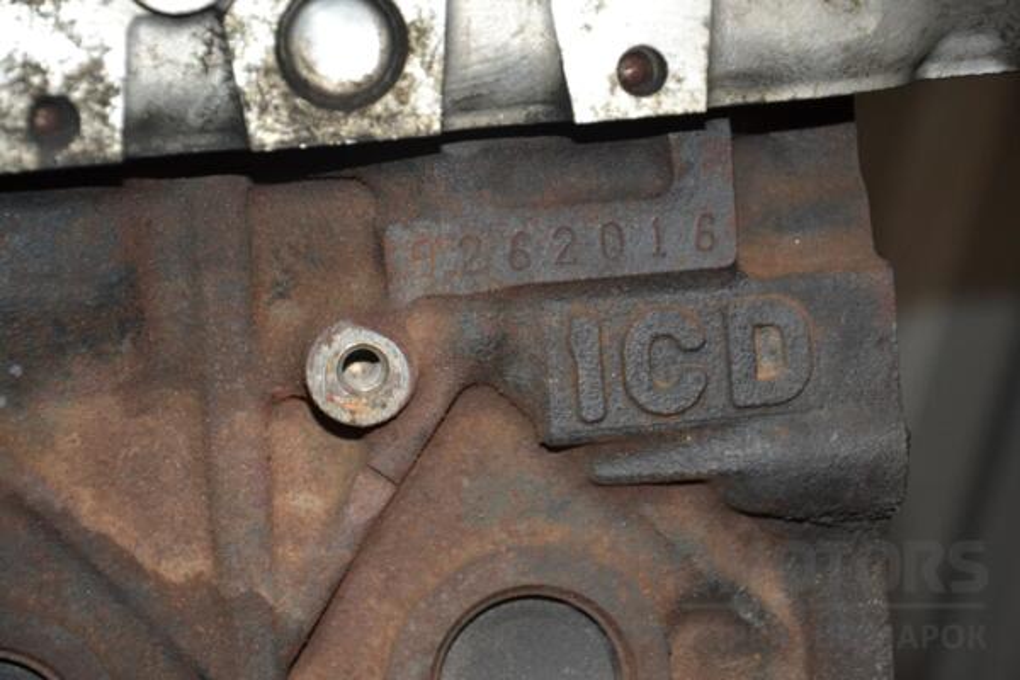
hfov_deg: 14.9
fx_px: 3910
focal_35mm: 138
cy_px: 340
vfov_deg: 9.9
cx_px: 510
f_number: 5.6
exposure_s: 1/60
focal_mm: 92
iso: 800
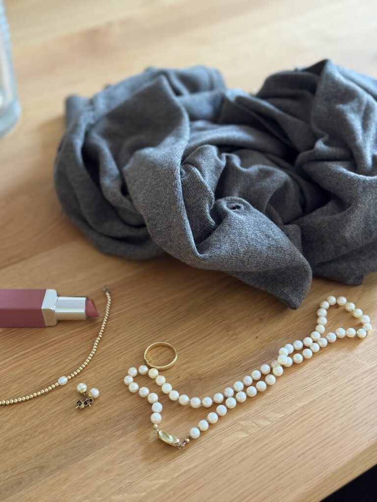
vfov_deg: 39.7
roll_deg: +3.9
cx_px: 188
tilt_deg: -41.3
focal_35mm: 48
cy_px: 251
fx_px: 697
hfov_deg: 30.3
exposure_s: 1/40
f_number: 1.78
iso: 500
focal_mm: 6.76
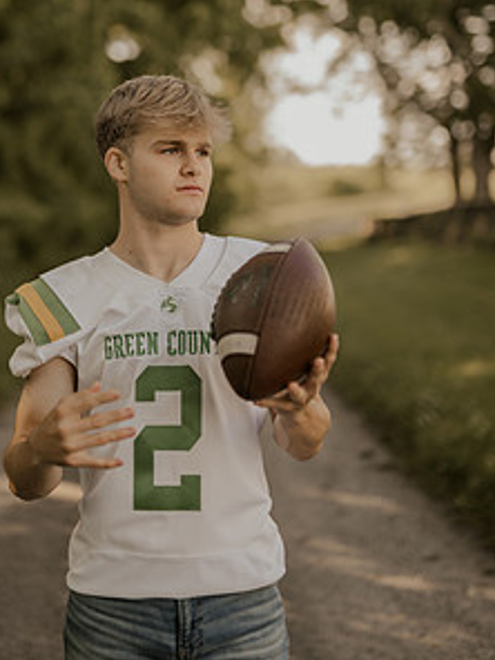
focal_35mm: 73
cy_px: 198
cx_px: 163
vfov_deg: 26.5
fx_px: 1392
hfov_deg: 20.1
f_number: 1.8
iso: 100
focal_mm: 50
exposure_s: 1/640
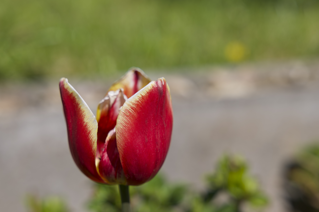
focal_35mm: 70
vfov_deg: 19.4
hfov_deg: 28.8
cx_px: 143
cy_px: 126
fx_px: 620
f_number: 4.5
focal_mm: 57
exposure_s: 1/800
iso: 100
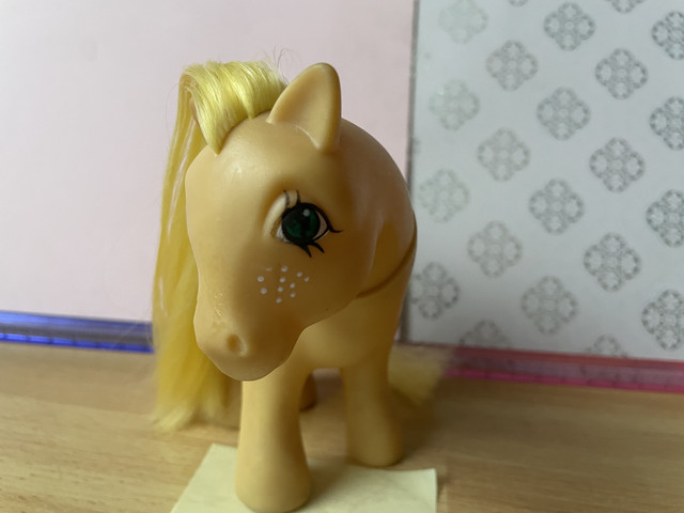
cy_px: 256
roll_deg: -1.7
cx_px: 342
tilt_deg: -17.9
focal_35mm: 26
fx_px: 514
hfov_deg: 67.3
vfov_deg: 53.1
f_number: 1.6
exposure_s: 1/60
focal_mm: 4.2
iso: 320
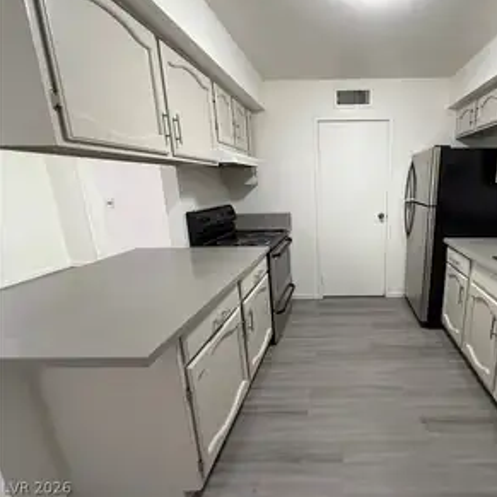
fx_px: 276
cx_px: 340
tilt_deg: -13.0
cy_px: 243
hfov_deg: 80.5
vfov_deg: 84.0
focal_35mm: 17
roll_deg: +0.3
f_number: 2.2
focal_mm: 2.22
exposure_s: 1/60
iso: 320
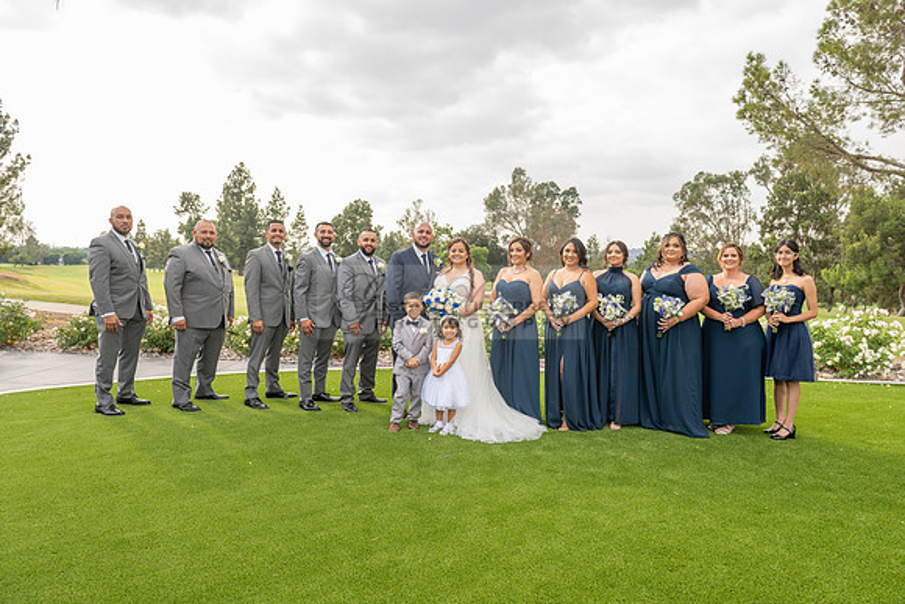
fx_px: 603
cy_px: 302
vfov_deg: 53.2
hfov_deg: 73.7
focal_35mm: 24
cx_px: 452
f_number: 6.3
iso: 200
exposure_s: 1/200
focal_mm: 24
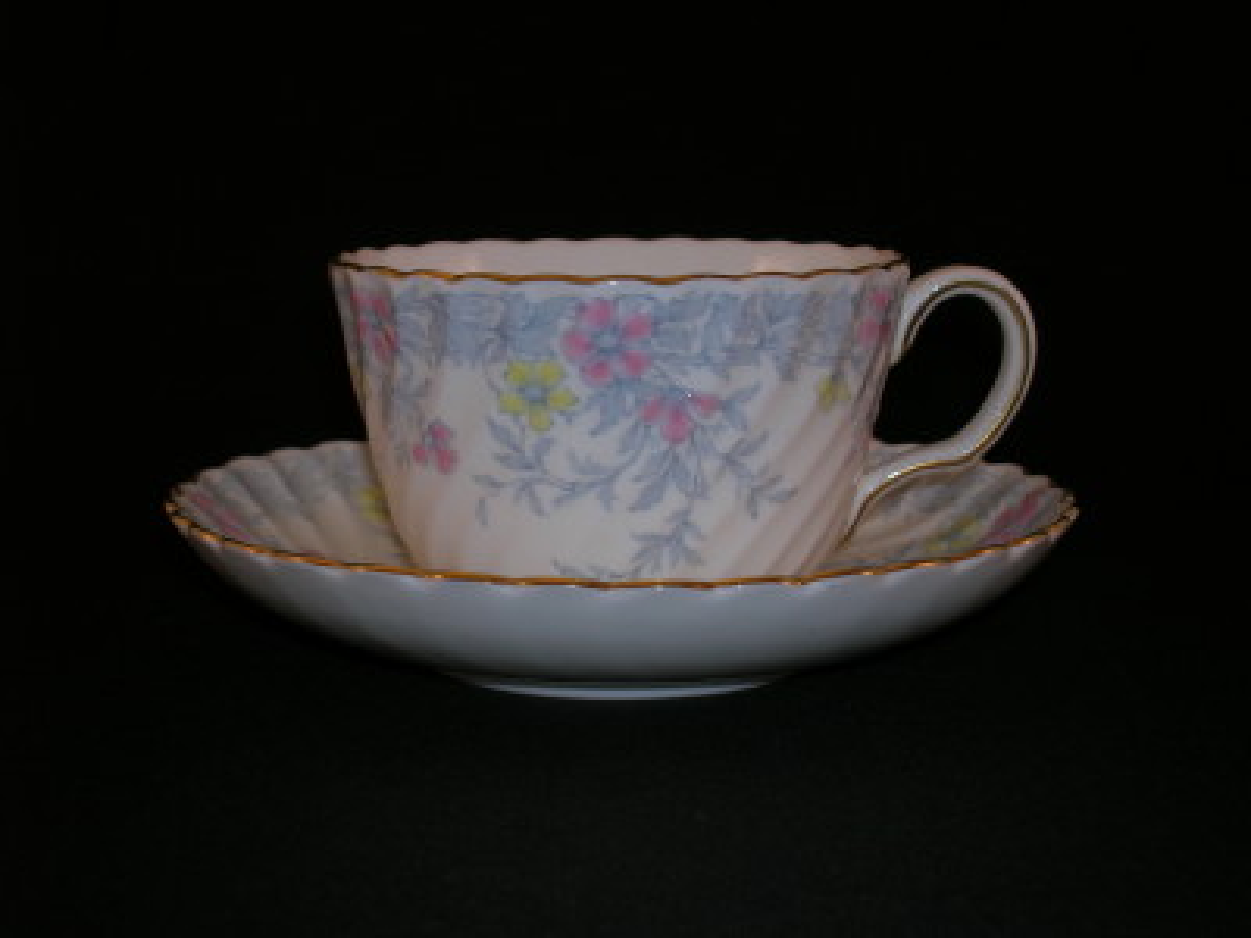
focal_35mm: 70
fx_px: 2530
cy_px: 469
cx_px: 626
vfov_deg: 21.0
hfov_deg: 27.8
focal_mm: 11.7
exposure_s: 1/60.1
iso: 50
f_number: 3.9
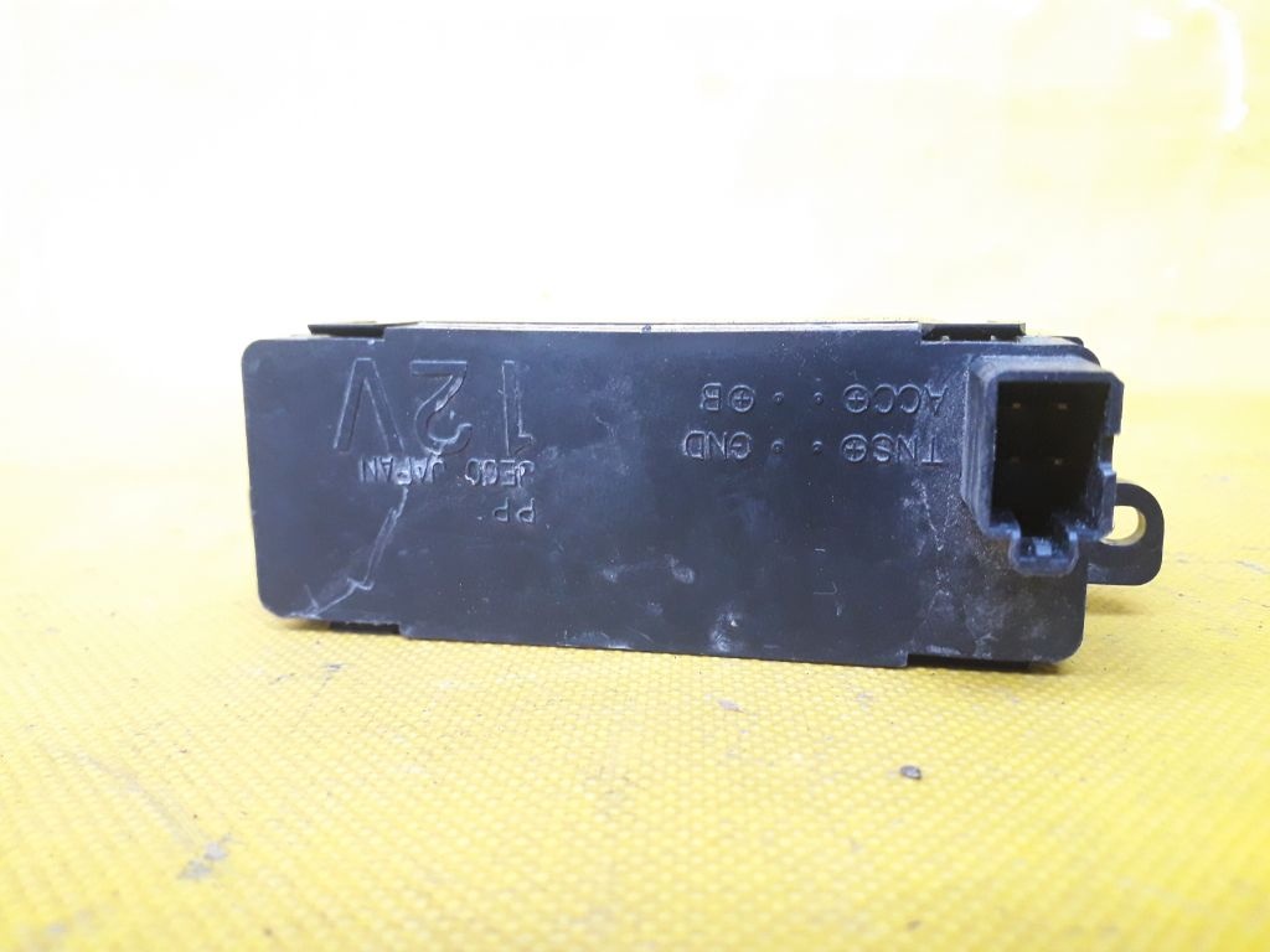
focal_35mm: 27
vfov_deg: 51.4
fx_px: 991
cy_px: 476
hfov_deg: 65.3
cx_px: 635
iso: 250
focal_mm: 3.6
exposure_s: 1/24
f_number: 1.9
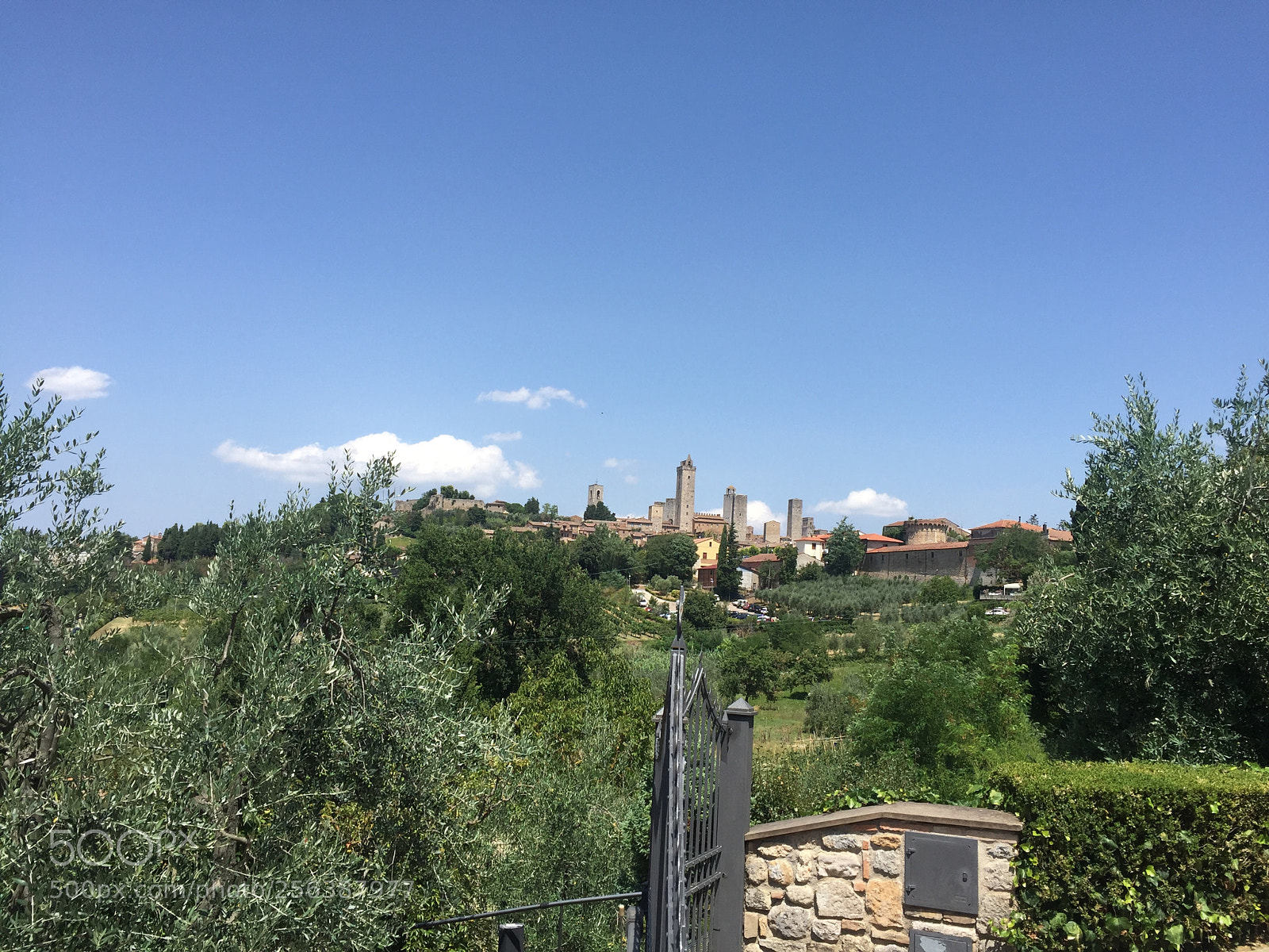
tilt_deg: +4.3
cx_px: 634
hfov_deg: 61.7
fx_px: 1063
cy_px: 476
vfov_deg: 48.2
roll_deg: -4.0
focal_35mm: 29
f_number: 2.2
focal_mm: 4.15
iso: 32
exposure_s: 1/1980
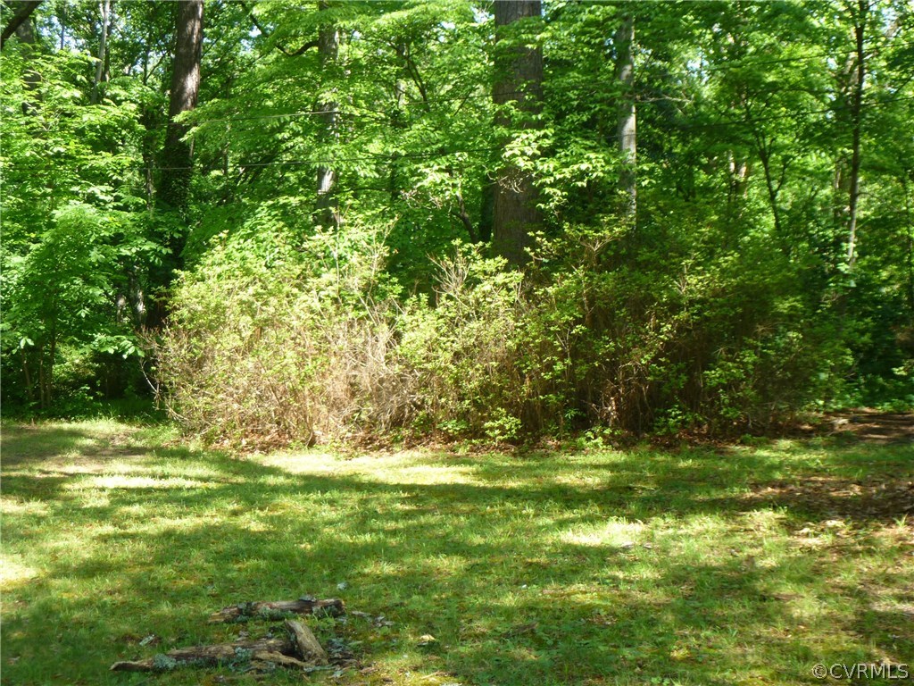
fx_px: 1188
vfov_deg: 32.2
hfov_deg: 42.1
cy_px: 343
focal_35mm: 45
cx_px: 457
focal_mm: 8
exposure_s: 1/80
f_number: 3.9
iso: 100
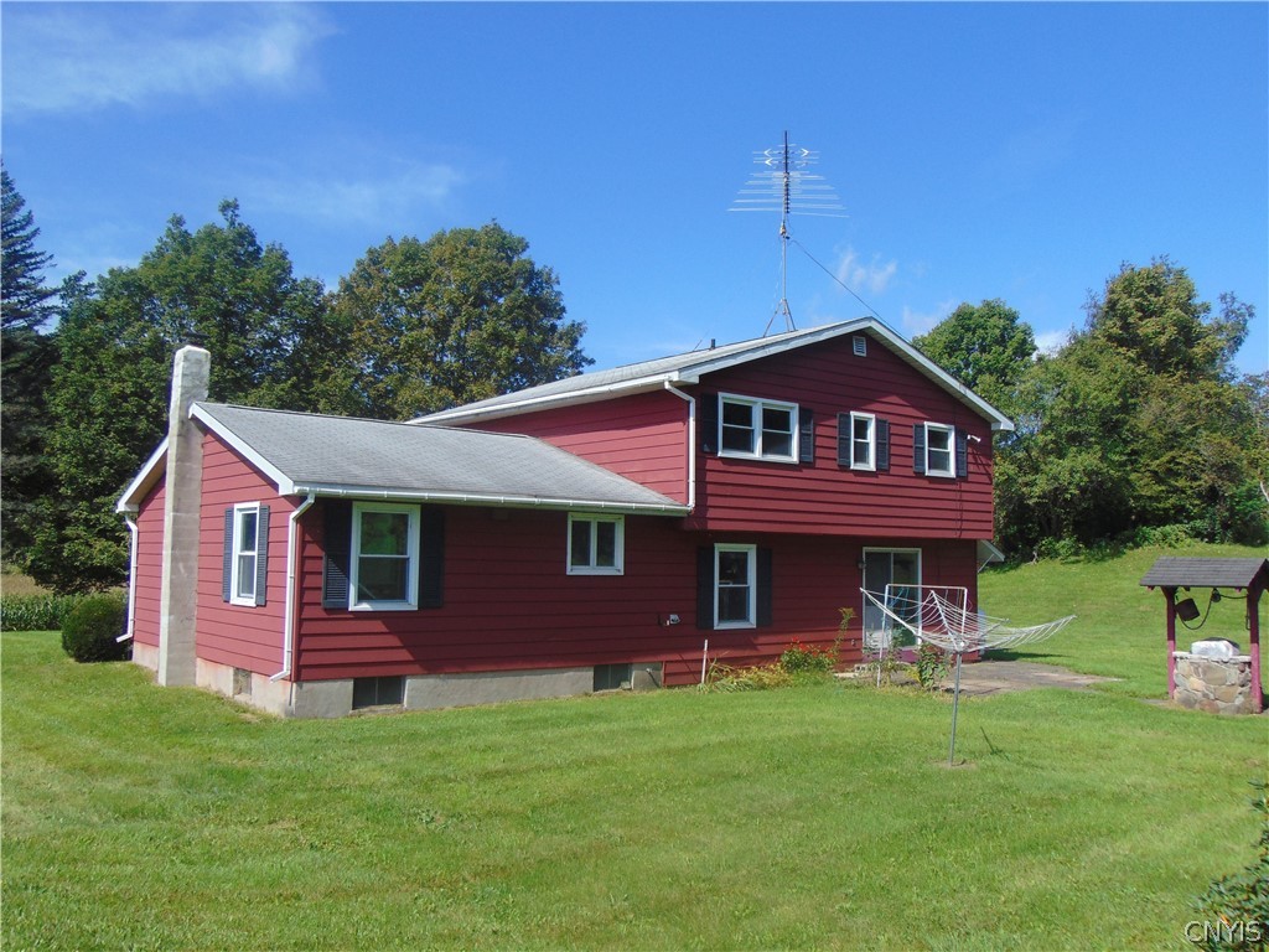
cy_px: 476
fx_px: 1100
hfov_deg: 60.0
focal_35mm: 30
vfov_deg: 46.8
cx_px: 634
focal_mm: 5.4
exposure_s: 1/1000
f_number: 3.1
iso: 80
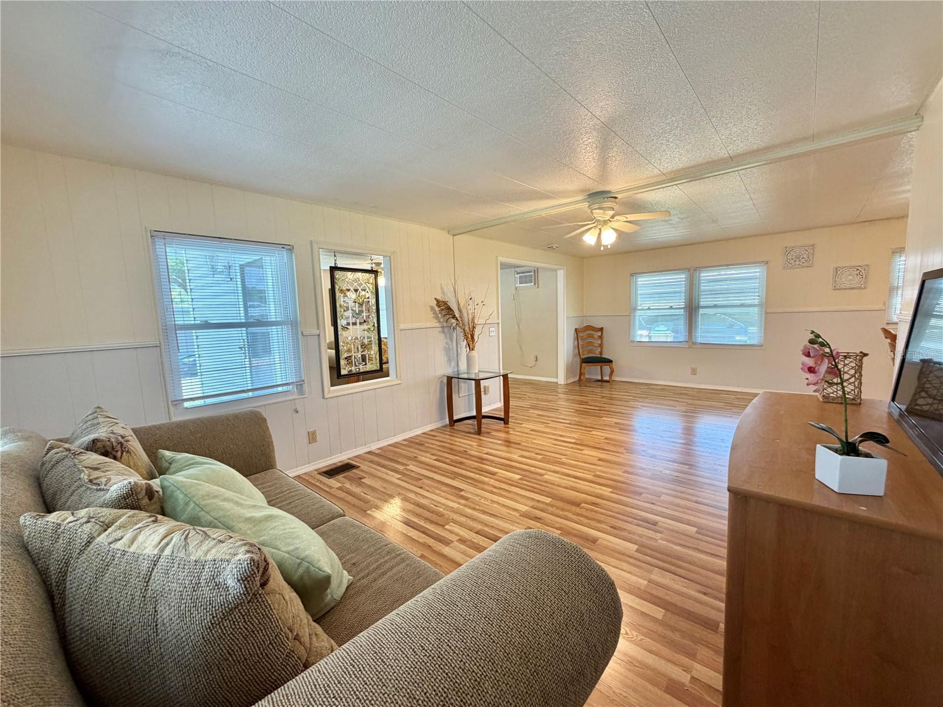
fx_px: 381
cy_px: 354
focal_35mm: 14
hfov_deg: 102.1
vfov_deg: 85.7
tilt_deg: -5.6
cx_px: 472
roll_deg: +2.5
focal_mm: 2.22
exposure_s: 1/120
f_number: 2.2
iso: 200
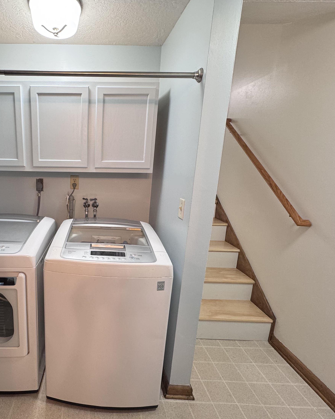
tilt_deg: -12.4
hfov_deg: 66.7
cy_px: 212
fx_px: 235
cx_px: 86
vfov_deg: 83.3
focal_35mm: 19
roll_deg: -0.6
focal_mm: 2.22
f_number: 2.2
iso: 200
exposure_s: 1/60
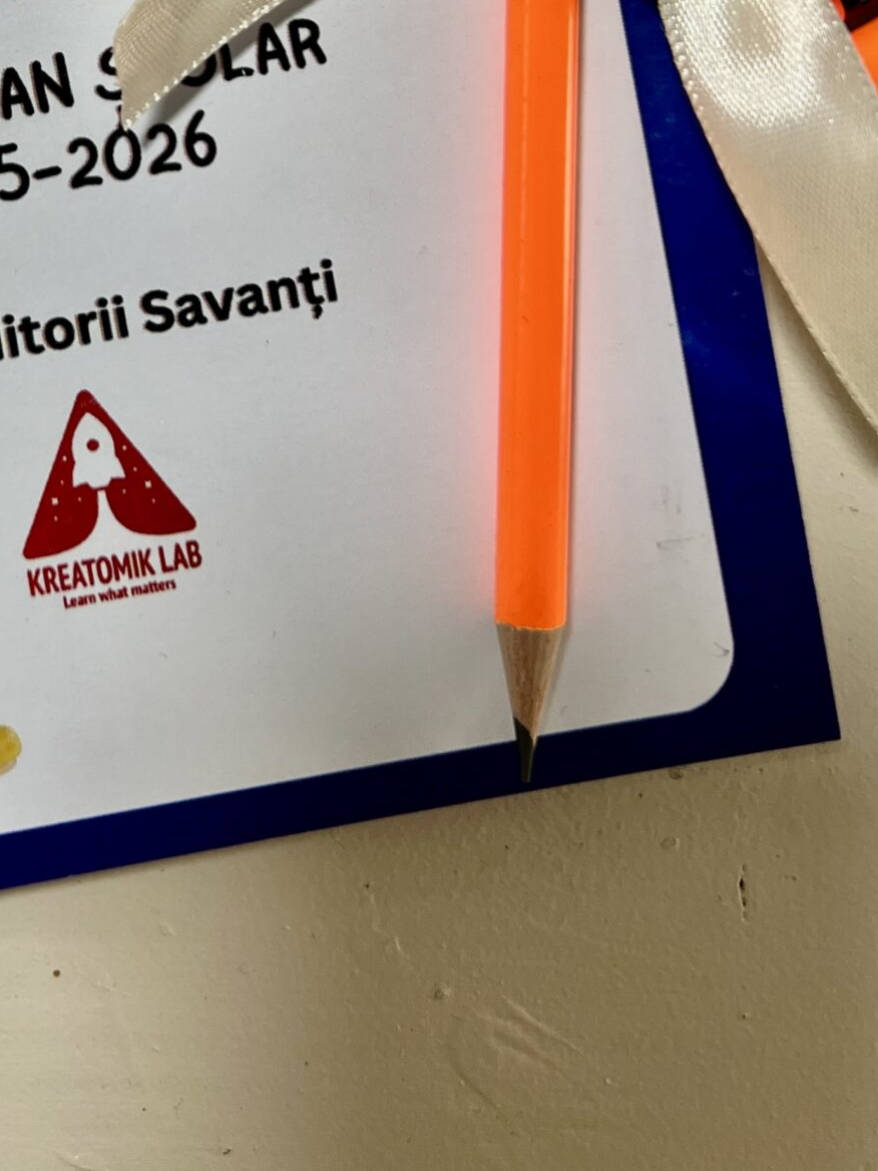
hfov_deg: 24.4
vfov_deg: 30.4
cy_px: -102
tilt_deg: -87.7
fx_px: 1928
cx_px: -17
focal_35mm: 57
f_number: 1.5
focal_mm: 5.7
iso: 64
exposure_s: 1/100
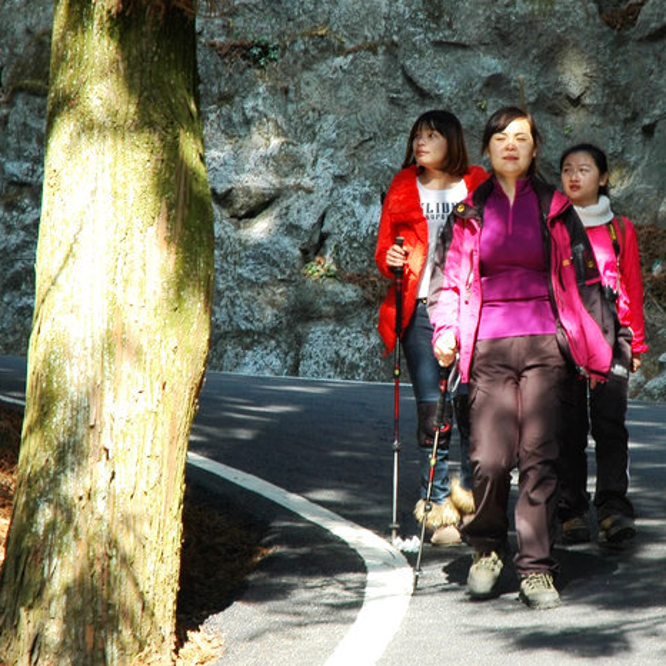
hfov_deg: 9.0
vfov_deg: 9.0
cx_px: 526
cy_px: 263
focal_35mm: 195
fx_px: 4245
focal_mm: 70
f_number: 4.5
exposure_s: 1/80
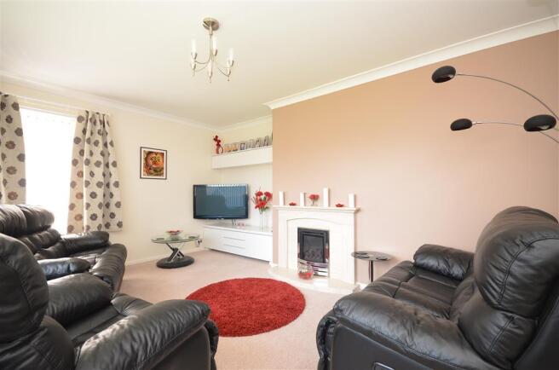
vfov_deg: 77.0
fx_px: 232
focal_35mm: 15
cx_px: 280
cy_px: 185
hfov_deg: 100.5
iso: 250
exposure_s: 1/15
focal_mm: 10
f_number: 6.3
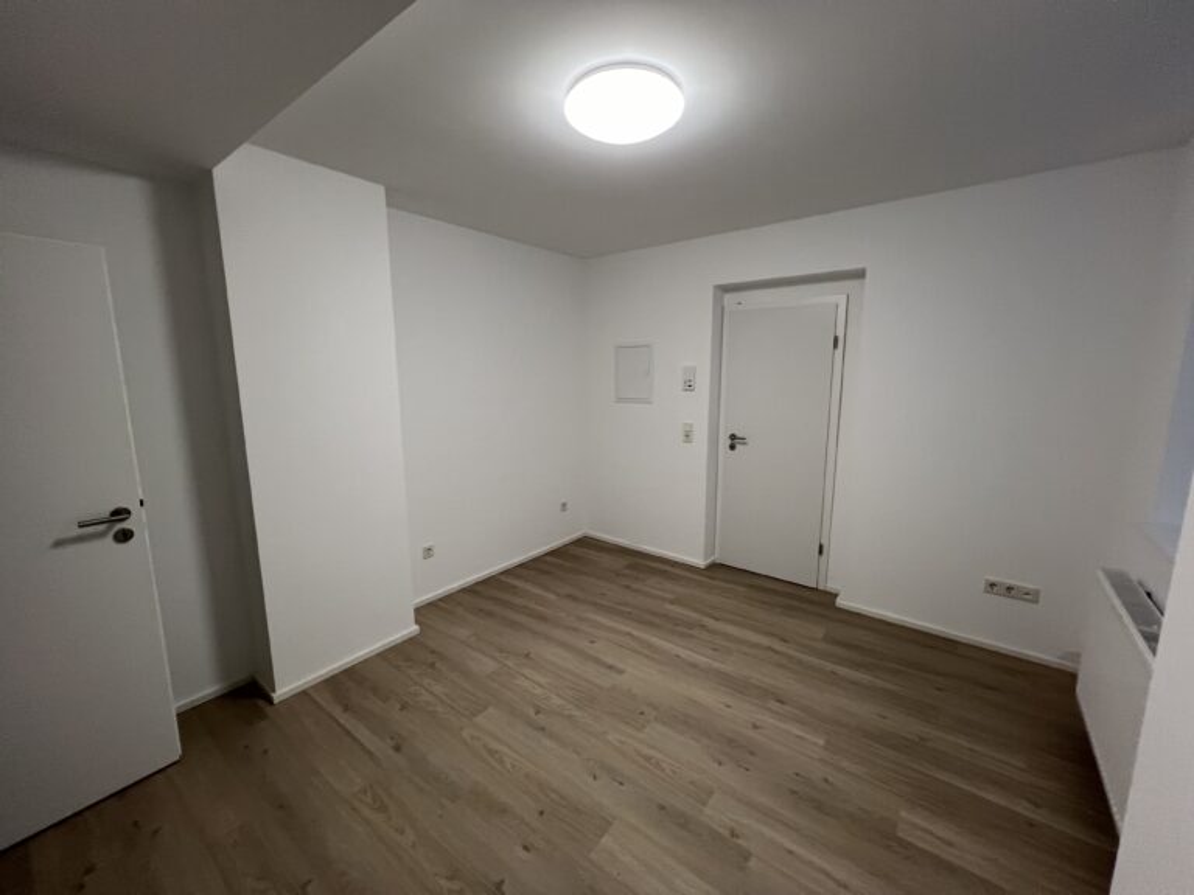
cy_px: 448
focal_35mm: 13
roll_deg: +1.3
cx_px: 597
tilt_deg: -8.2
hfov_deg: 106.2
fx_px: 448
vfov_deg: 89.9
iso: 200
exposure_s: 1/100
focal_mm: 1.57
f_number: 1.8
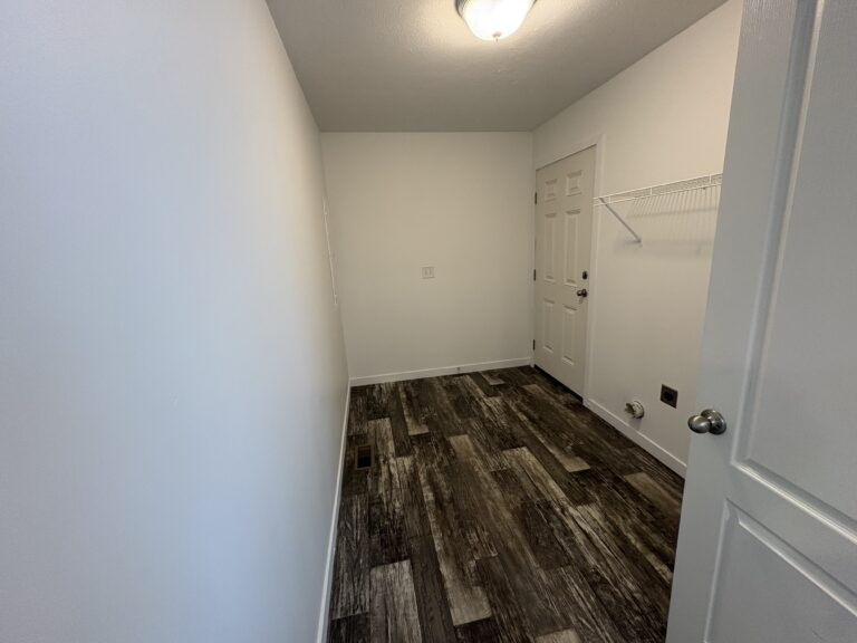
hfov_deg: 102.1
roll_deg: +4.6
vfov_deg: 85.7
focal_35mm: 14
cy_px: 322
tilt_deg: -12.9
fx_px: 347
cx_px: 428
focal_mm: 2.22
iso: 250
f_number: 2.2
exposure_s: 1/60
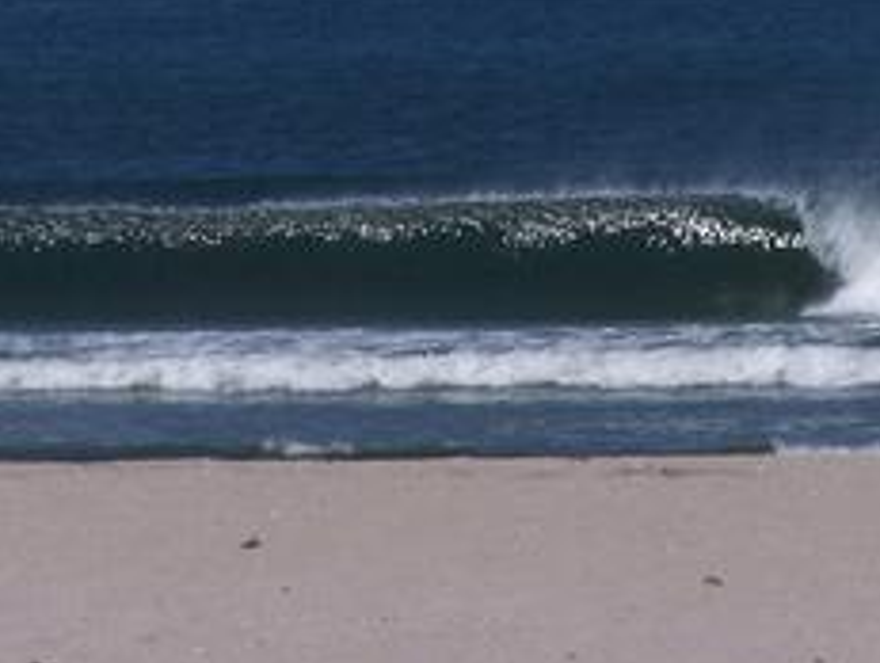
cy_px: 91
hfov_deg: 2.9
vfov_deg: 2.2
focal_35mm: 683
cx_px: 615
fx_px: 17390
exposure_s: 1/640
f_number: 7.1
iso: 80
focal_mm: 47.7
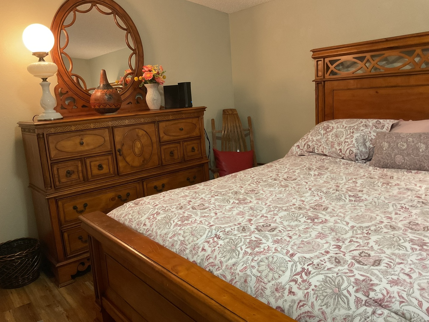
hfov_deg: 61.7
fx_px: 359
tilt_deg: -11.3
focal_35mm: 29
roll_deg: +3.2
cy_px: 161
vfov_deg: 48.2
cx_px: 214
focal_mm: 3
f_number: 1.8
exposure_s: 1/40
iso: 200
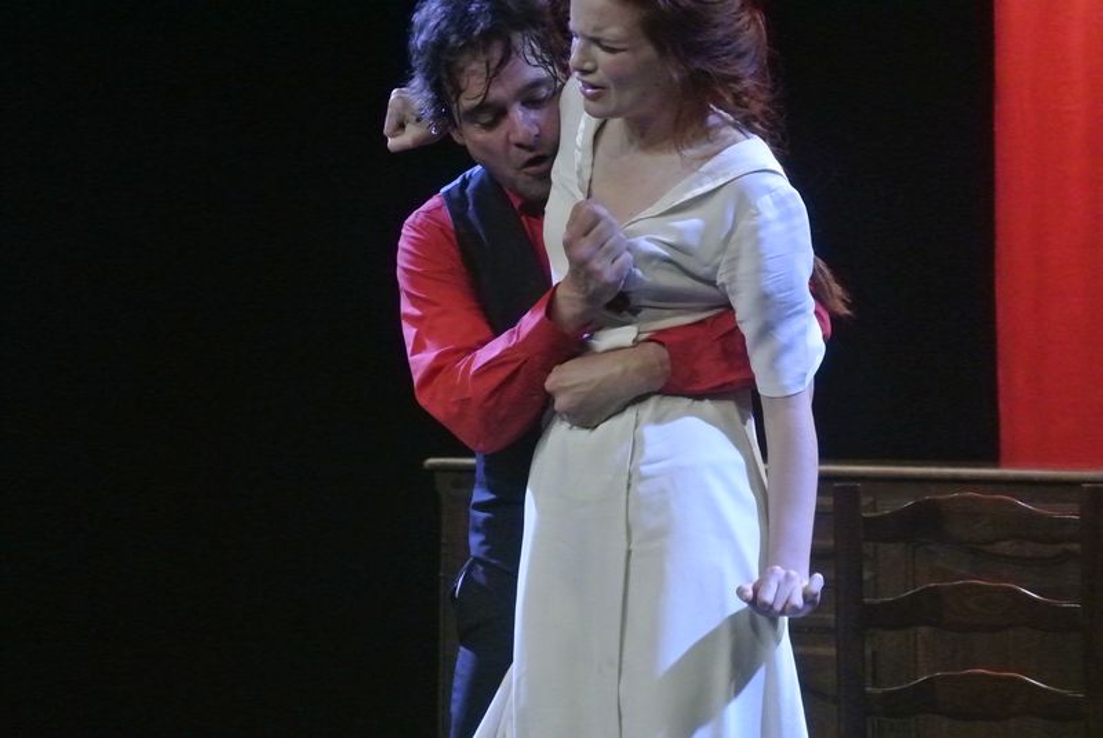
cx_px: 552
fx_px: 5704
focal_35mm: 186
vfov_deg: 7.4
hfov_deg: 11.0
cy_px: 369
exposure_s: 1/125
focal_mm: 69
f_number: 4.8
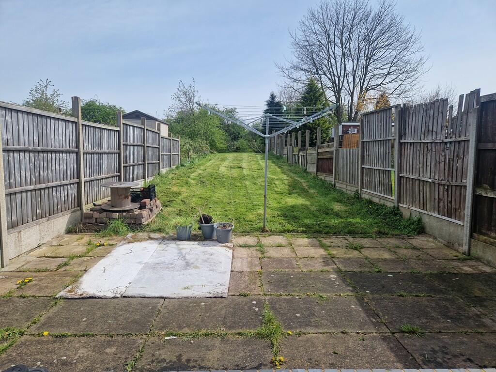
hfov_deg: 73.9
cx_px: 248
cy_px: 186
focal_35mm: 23
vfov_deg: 58.9
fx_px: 330
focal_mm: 5.4
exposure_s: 1/1824
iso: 50
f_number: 1.8
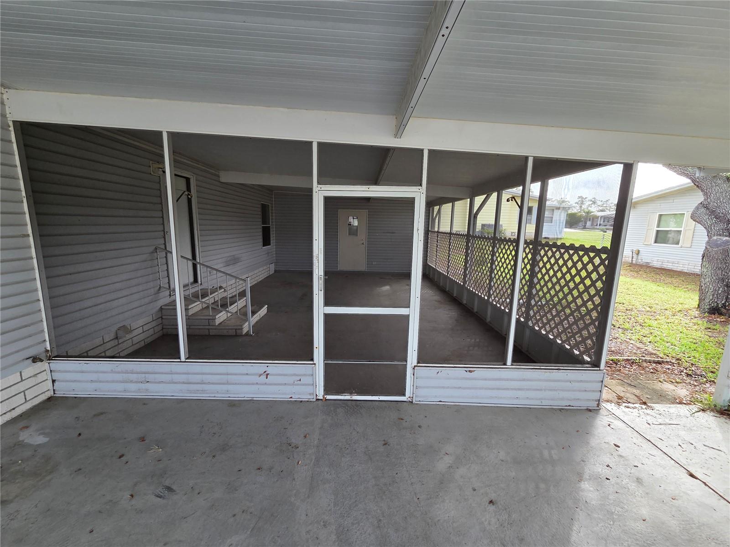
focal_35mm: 13
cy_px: 274
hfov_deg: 106.2
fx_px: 274
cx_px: 365
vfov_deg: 89.9
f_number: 2.2
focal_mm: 2.2
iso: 50
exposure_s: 1/159
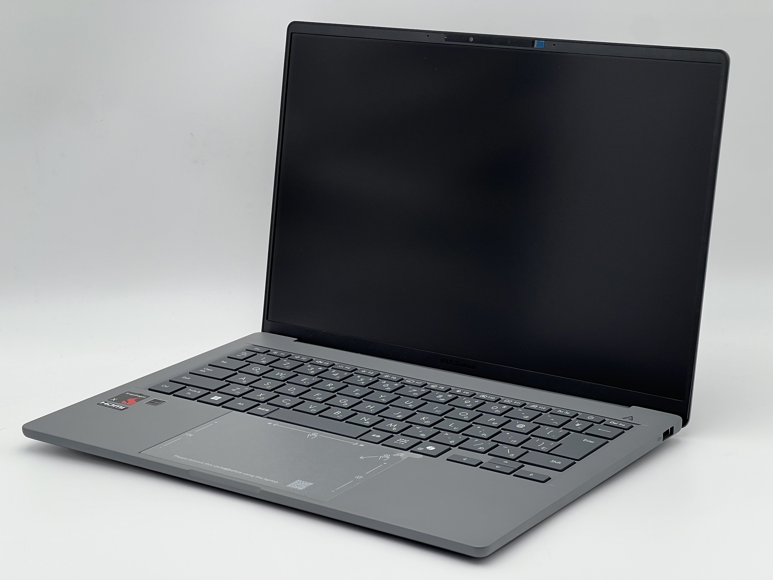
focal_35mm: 77
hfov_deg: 25.3
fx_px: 1719
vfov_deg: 19.1
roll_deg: +1.5
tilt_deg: -14.3
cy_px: 290
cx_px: 386
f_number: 2.8
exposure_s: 1/119
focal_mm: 9
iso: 32
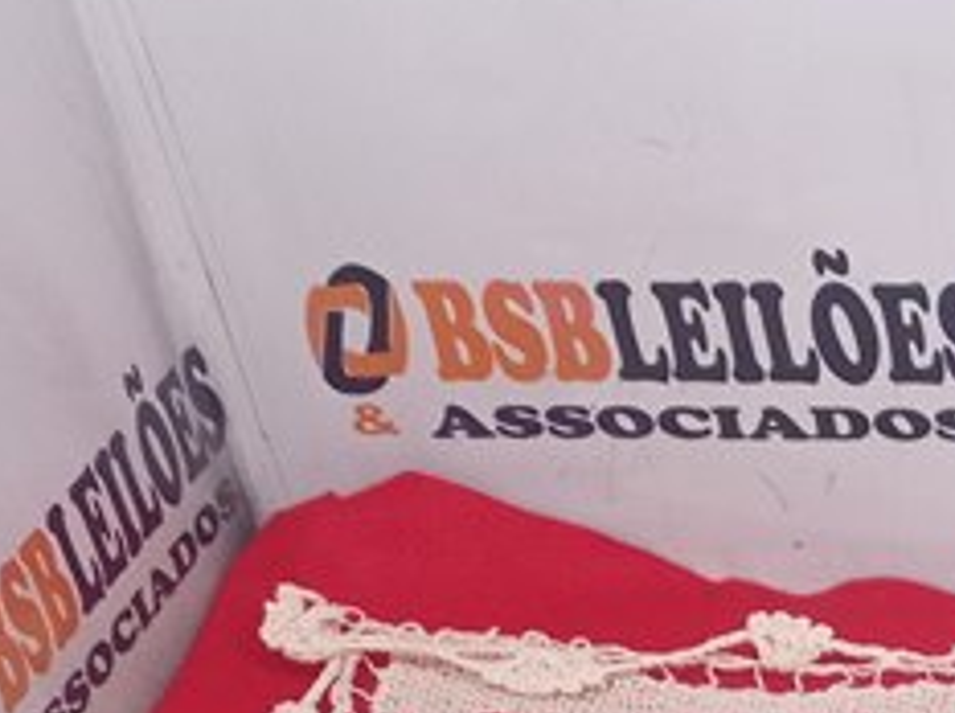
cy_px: 1508
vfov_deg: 10.8
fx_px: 3388
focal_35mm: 123
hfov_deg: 14.0
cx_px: 1803
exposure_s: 1/60
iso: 219
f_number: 1.79
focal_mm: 4.7
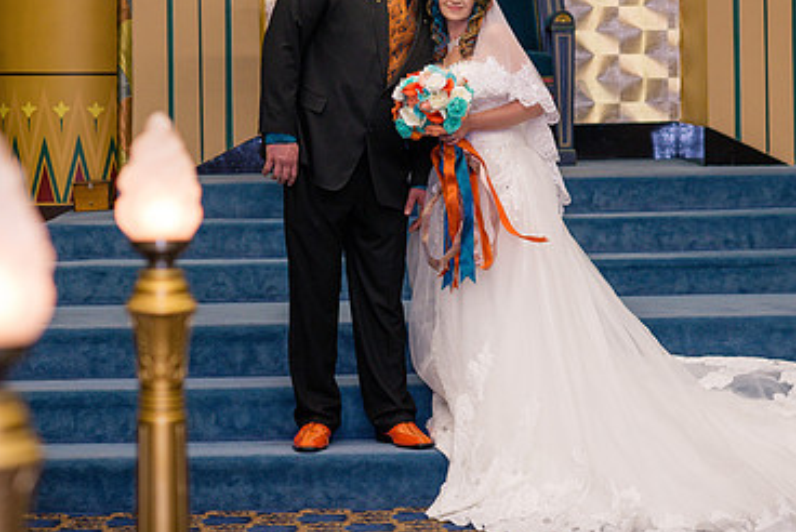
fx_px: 3009
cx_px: 425
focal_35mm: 136
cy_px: 170
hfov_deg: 15.1
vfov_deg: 10.1
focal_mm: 85
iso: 800
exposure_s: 1/160
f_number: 3.2
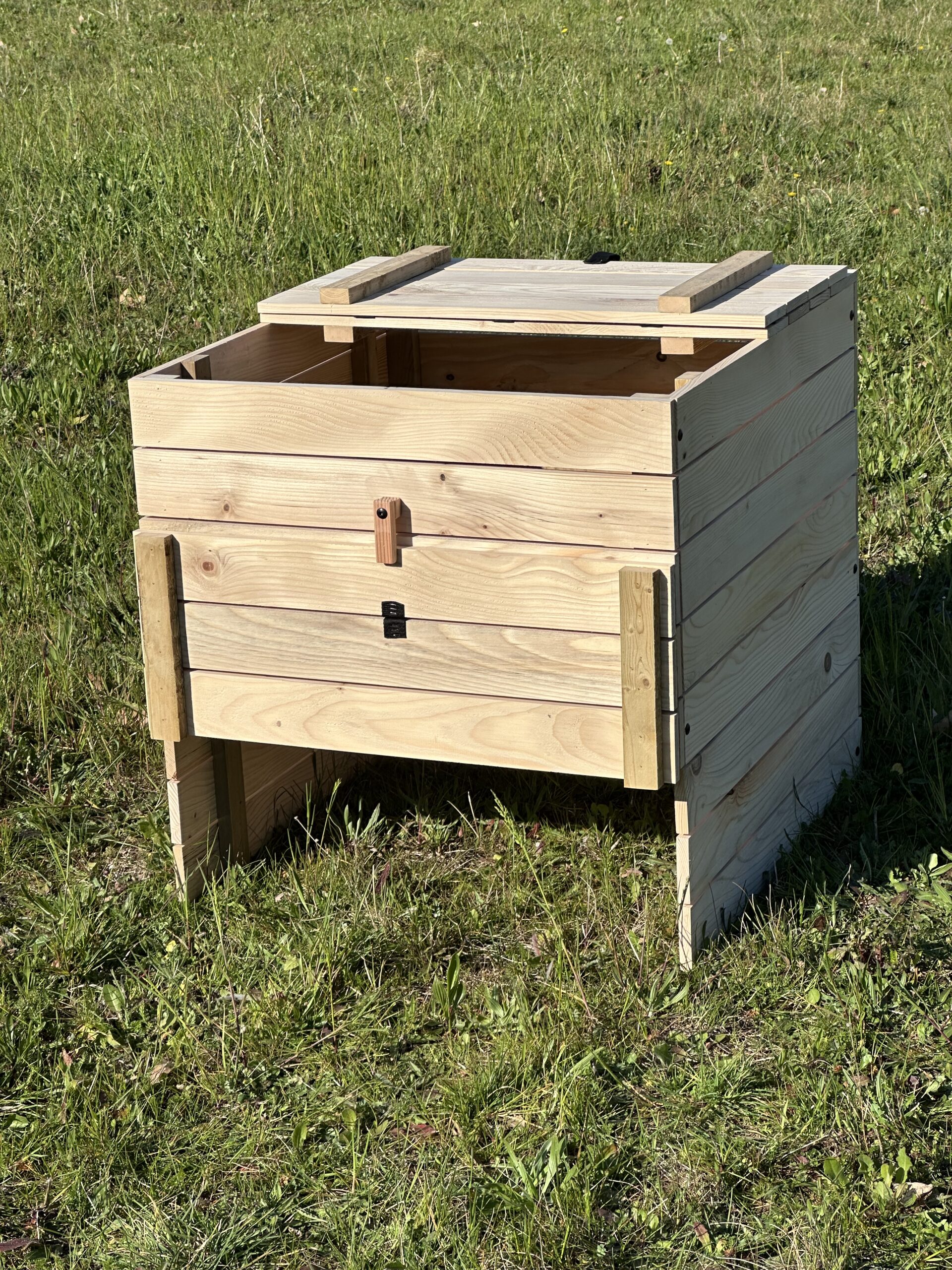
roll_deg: +3.4
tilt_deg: -17.2
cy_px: 635
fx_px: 2824
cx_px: 476
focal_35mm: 77
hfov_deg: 19.1
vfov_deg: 25.3
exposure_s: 1/1143
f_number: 2.8
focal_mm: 9
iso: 32
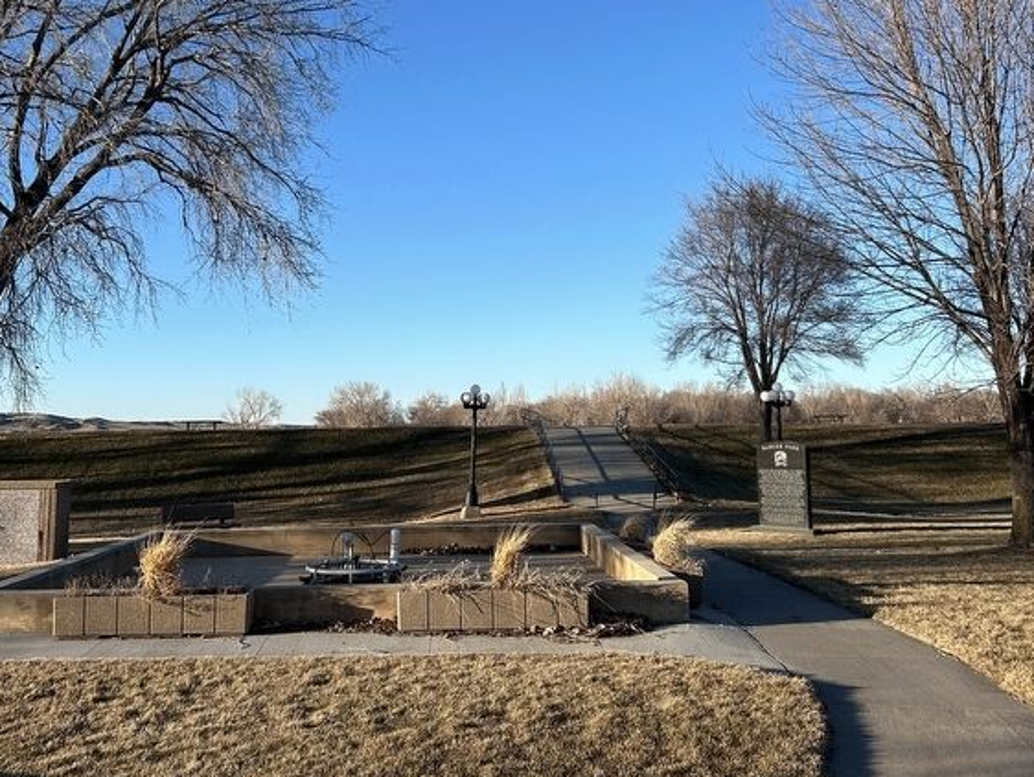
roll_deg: +1.3
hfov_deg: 50.0
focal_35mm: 37
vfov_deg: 38.2
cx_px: 460
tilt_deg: +7.8
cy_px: 256
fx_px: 1106
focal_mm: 5.7
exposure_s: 1/2353
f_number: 1.5
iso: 50
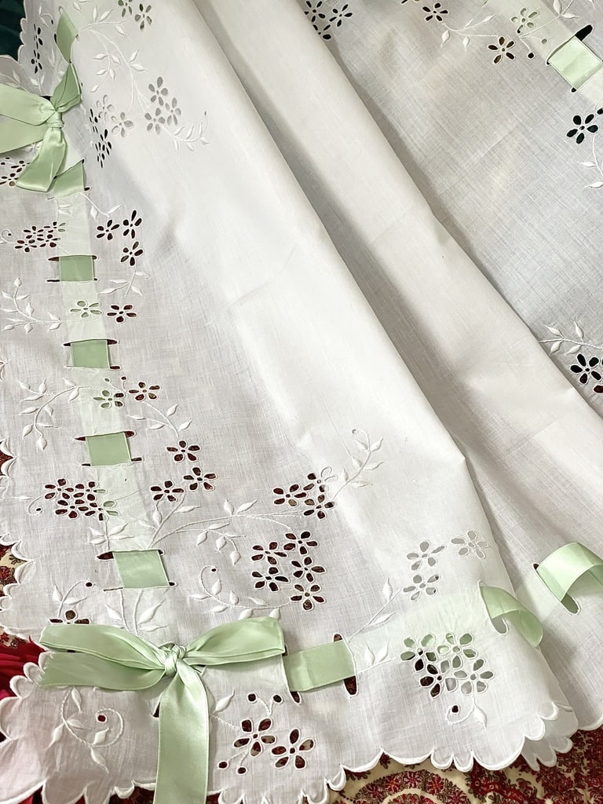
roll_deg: -1.9
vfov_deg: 36.8
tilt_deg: -42.0
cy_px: 402
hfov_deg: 28.0
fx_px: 1208
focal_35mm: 52
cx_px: 302
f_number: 2
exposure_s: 1/65
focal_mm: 6
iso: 200
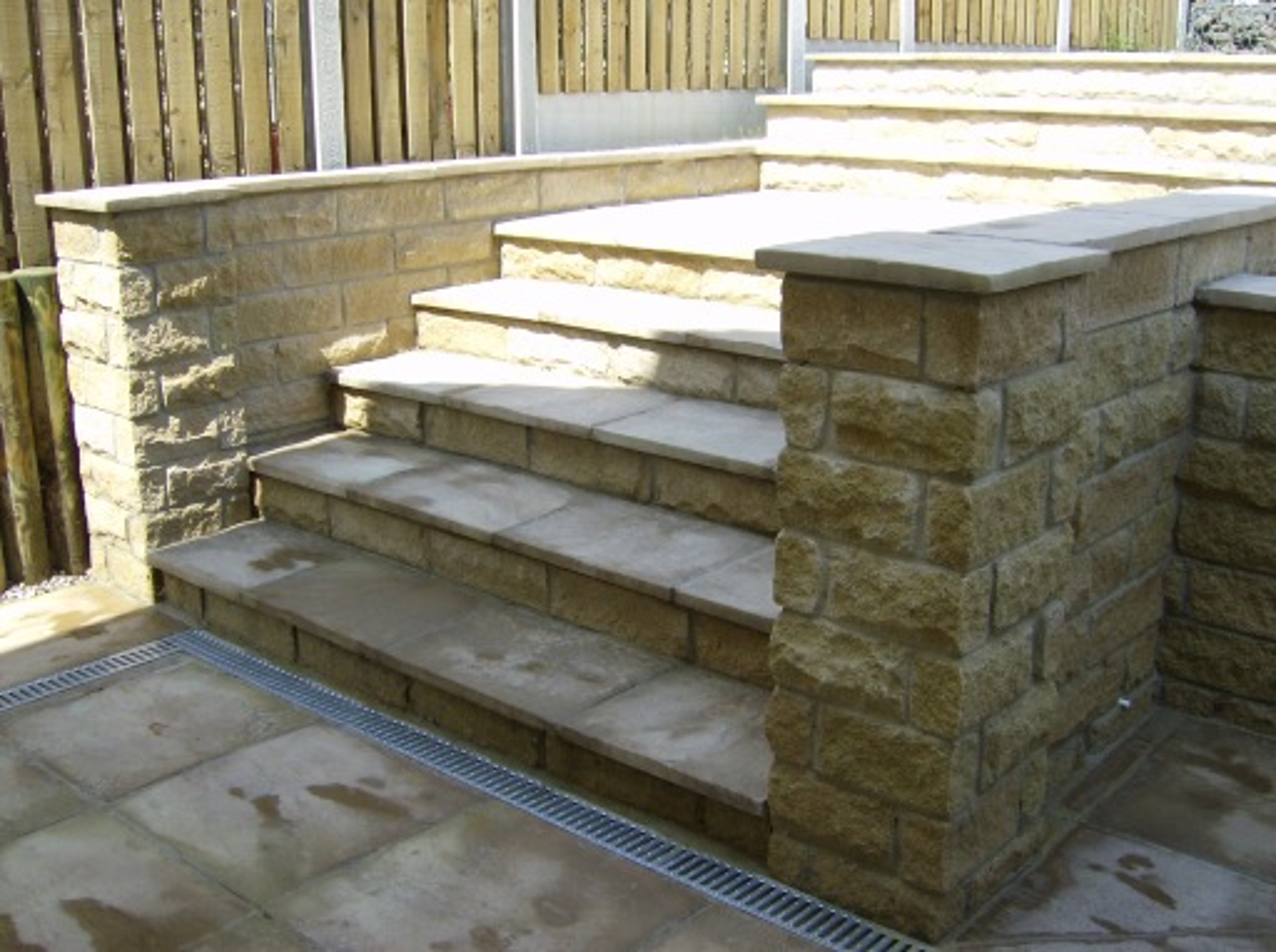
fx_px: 1325
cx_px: 638
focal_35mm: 36
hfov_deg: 51.4
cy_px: 476
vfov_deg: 39.5
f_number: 4.7
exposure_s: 1/222
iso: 100
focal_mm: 6
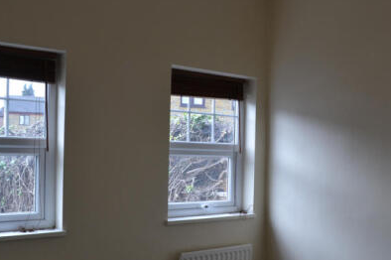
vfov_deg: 29.7
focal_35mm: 45
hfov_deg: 43.5
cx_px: 231
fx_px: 488
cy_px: 166
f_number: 5.6
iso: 280
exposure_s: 1/125
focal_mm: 18
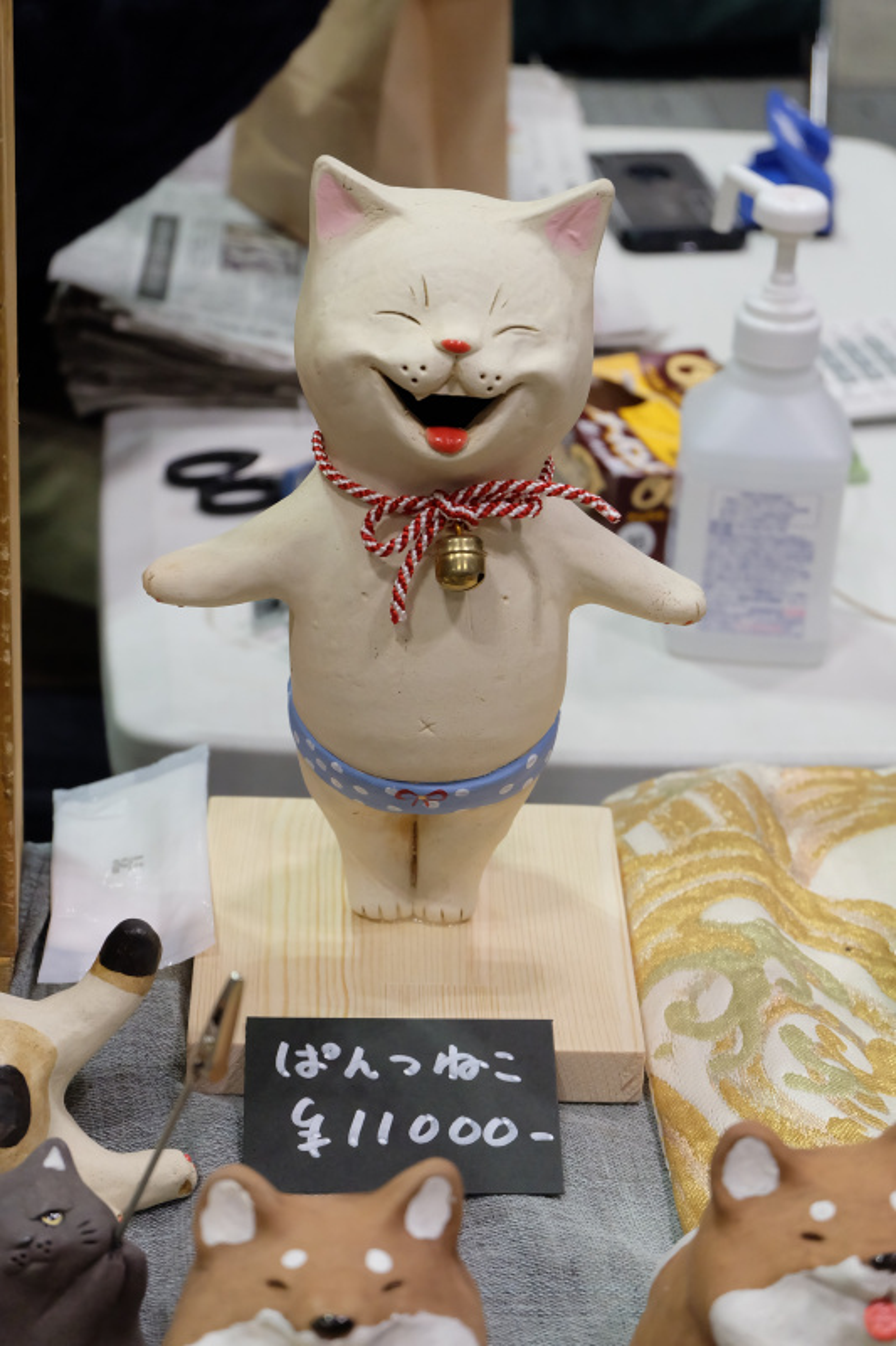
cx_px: 448
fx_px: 2801
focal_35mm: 75
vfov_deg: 27.0
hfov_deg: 18.2
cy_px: 673
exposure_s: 1/110
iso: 3200
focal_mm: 50
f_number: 5.6
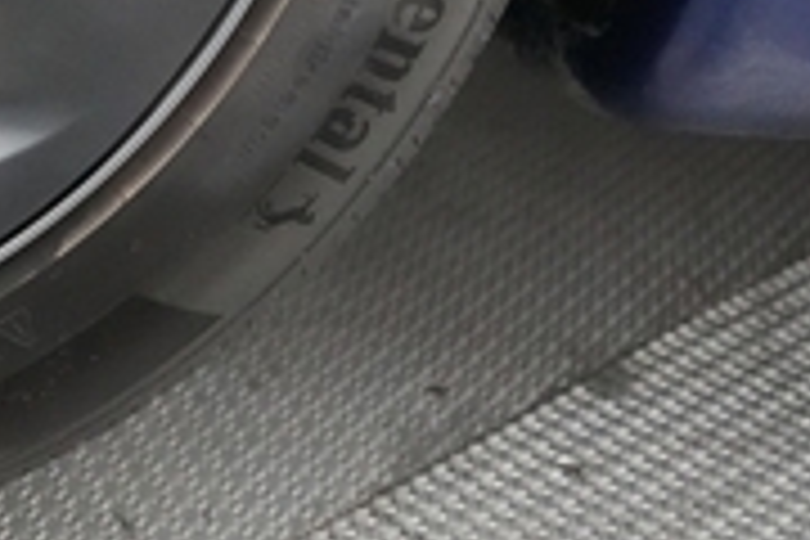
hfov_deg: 20.0
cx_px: -369
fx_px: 2002
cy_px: -414
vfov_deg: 13.8
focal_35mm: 89
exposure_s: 1/160
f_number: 2.8
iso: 12800
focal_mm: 25
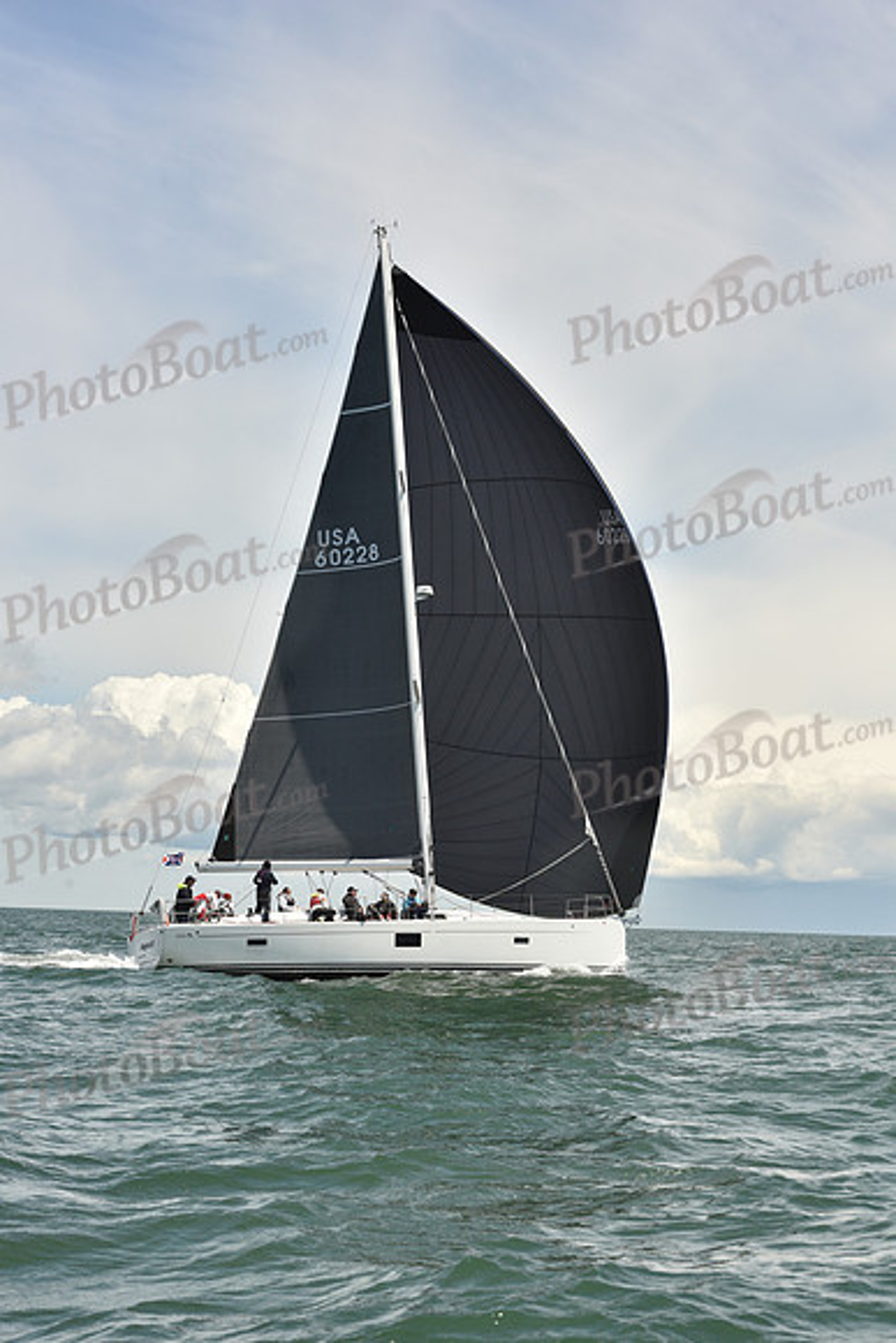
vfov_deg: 28.8
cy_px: 672
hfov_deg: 19.5
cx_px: 448
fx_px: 2612
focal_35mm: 70
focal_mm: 70
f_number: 9
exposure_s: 1/800
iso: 320
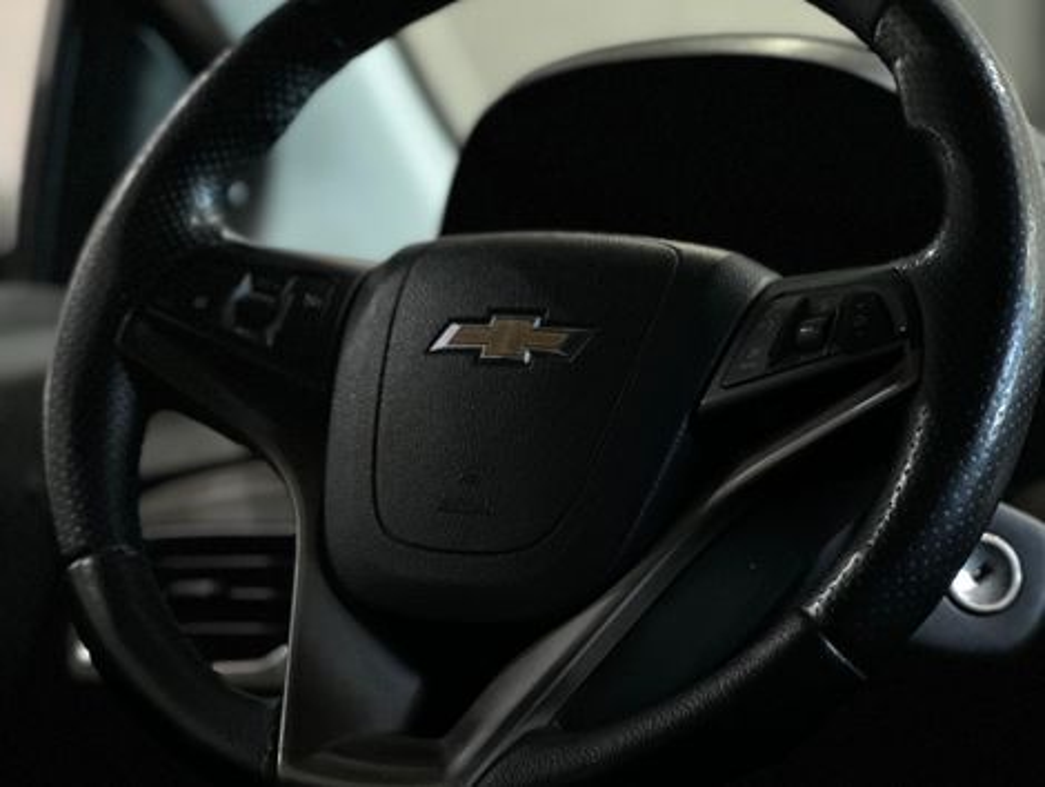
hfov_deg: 25.3
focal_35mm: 77
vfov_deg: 19.2
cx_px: 522
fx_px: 2328
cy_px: 394
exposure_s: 1/15
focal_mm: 9
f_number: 2.8
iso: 400
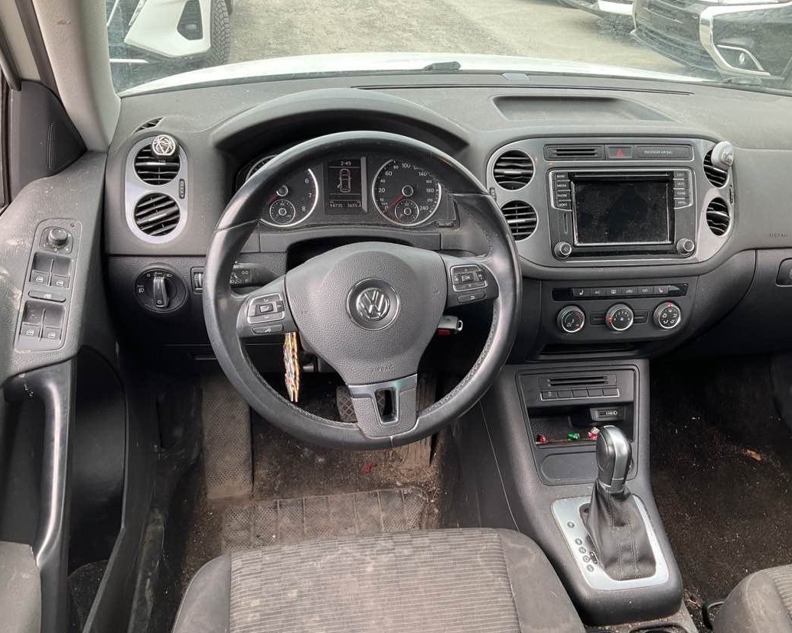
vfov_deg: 47.1
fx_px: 727
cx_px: 419
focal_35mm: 31
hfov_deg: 57.1
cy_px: 312
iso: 32
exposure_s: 1/122
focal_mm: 3
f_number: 1.8
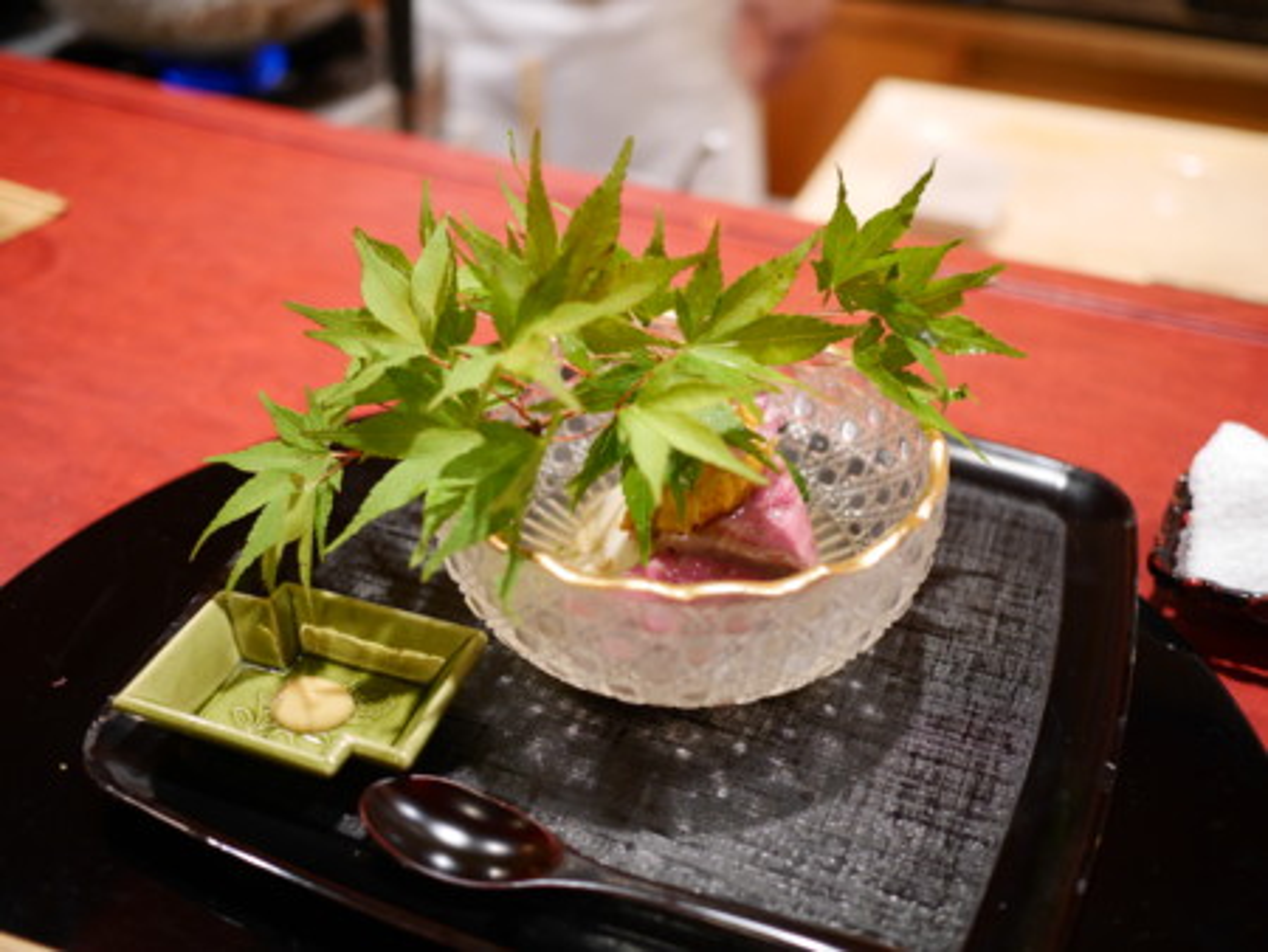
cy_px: 476
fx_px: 1466
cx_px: 634
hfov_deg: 46.8
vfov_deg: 36.0
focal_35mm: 40
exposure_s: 1/60
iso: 800
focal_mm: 20
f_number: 1.7
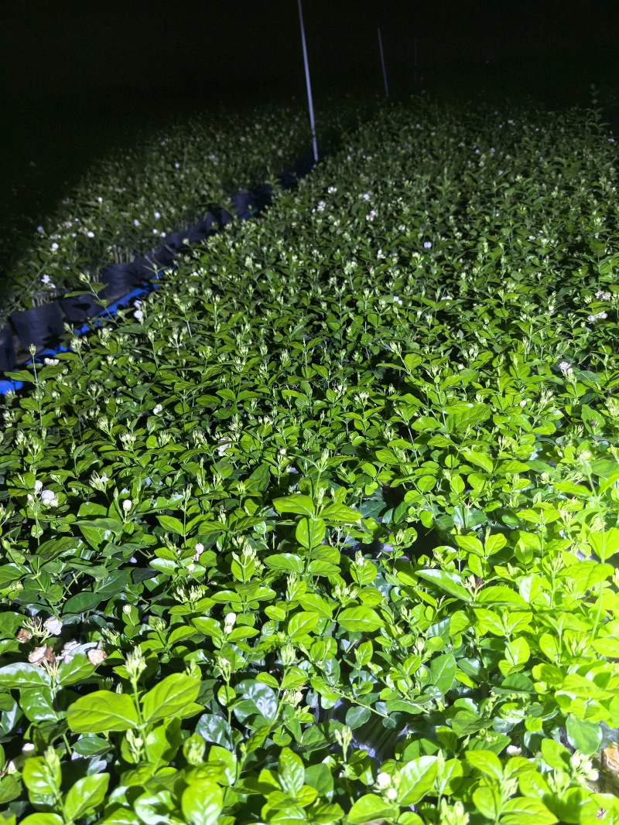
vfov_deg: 65.3
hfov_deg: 51.3
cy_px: 412
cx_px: 310
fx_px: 644
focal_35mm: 27
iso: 400
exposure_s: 1/50
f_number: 1.4
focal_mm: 6.98
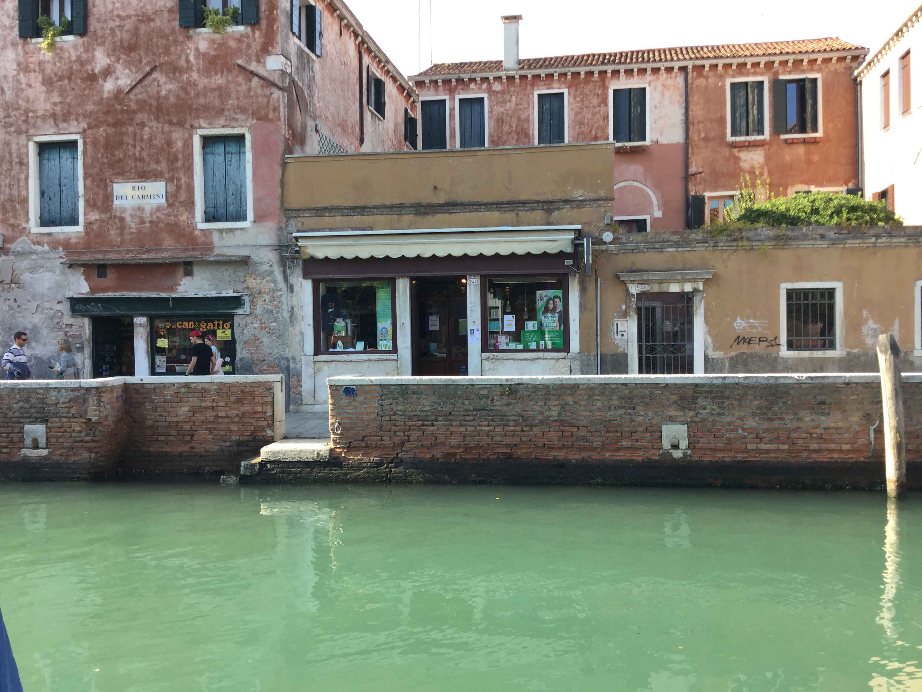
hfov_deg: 58.4
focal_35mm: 31
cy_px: 346
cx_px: 461
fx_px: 826
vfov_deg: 45.4
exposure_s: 1/206
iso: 25
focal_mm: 3.3
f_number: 2.4
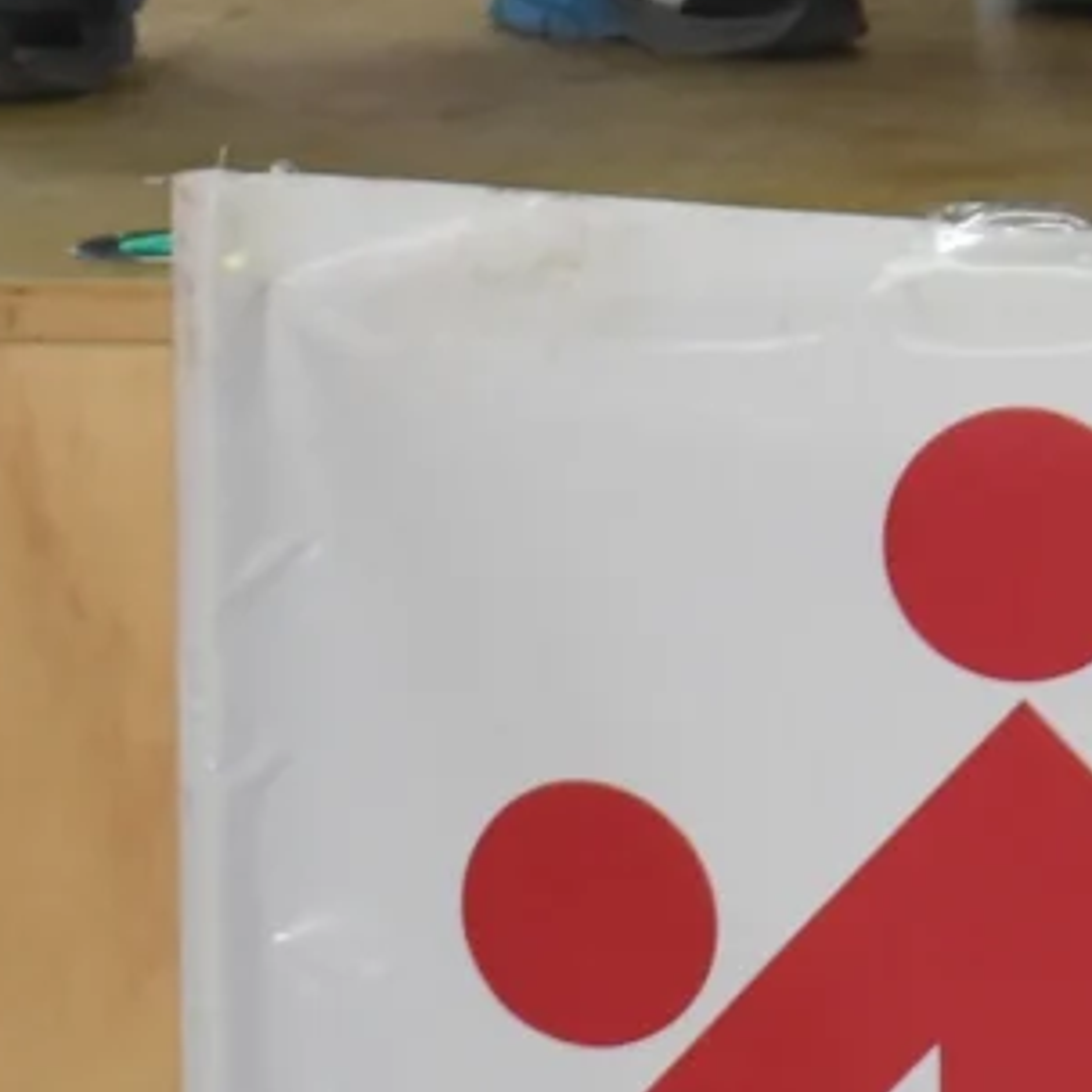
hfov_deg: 6.0
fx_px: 9622
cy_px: -672
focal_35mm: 270
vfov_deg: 6.4
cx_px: 3406
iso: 800
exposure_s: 1/80
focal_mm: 25
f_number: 4.5
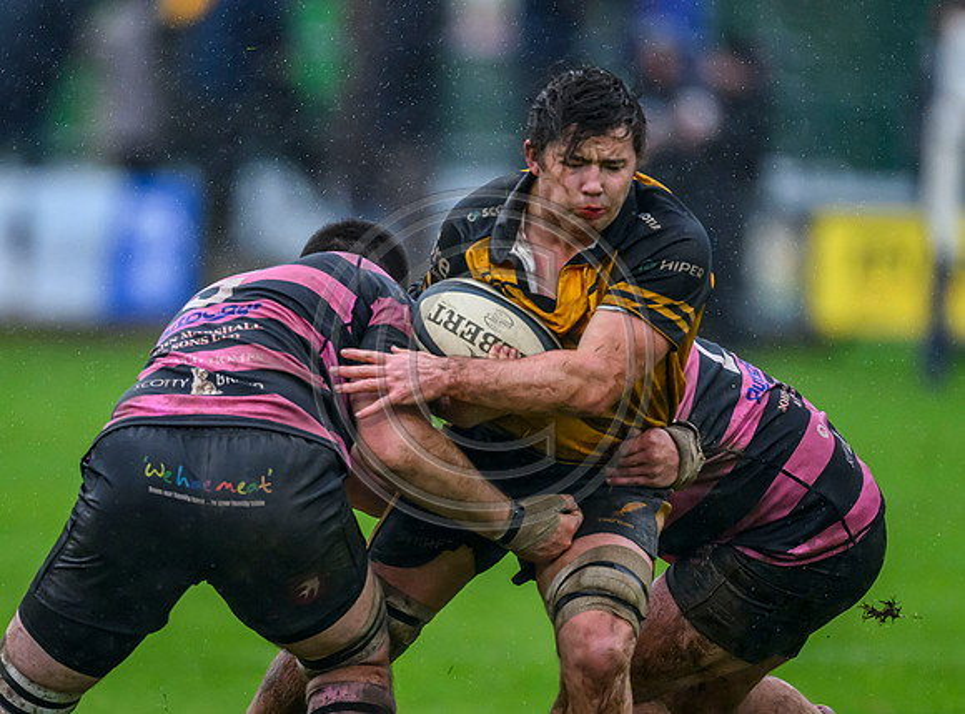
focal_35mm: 910
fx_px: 25238
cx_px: 338
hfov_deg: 2.2
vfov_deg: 1.6
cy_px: 541
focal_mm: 560
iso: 3200
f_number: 4
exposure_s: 1/1600
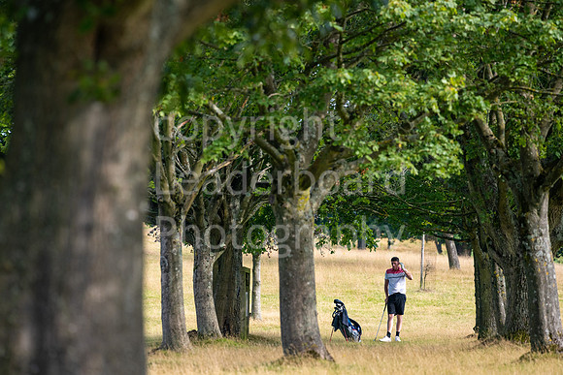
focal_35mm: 300
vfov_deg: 4.6
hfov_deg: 6.9
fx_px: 4693
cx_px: 282
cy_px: 188
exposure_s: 1/500
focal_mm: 300
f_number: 5.6
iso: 200
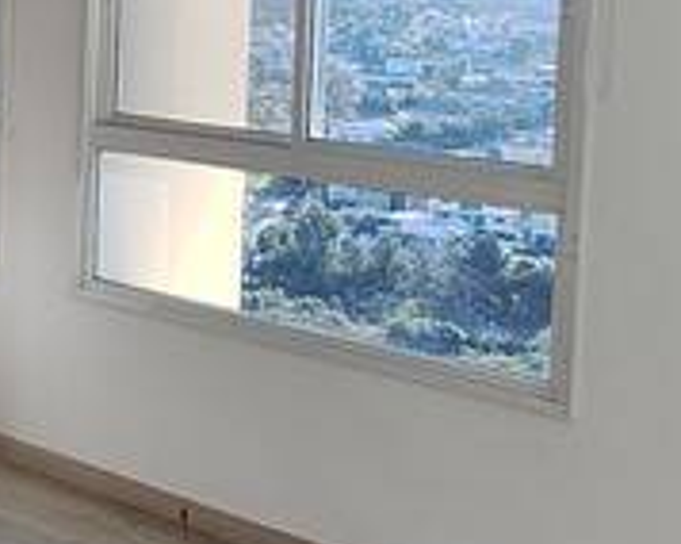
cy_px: 34
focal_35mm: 77
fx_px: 1550
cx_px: -272
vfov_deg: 19.4
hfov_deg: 21.6
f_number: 2.2
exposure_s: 1/249
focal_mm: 1.74
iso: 40
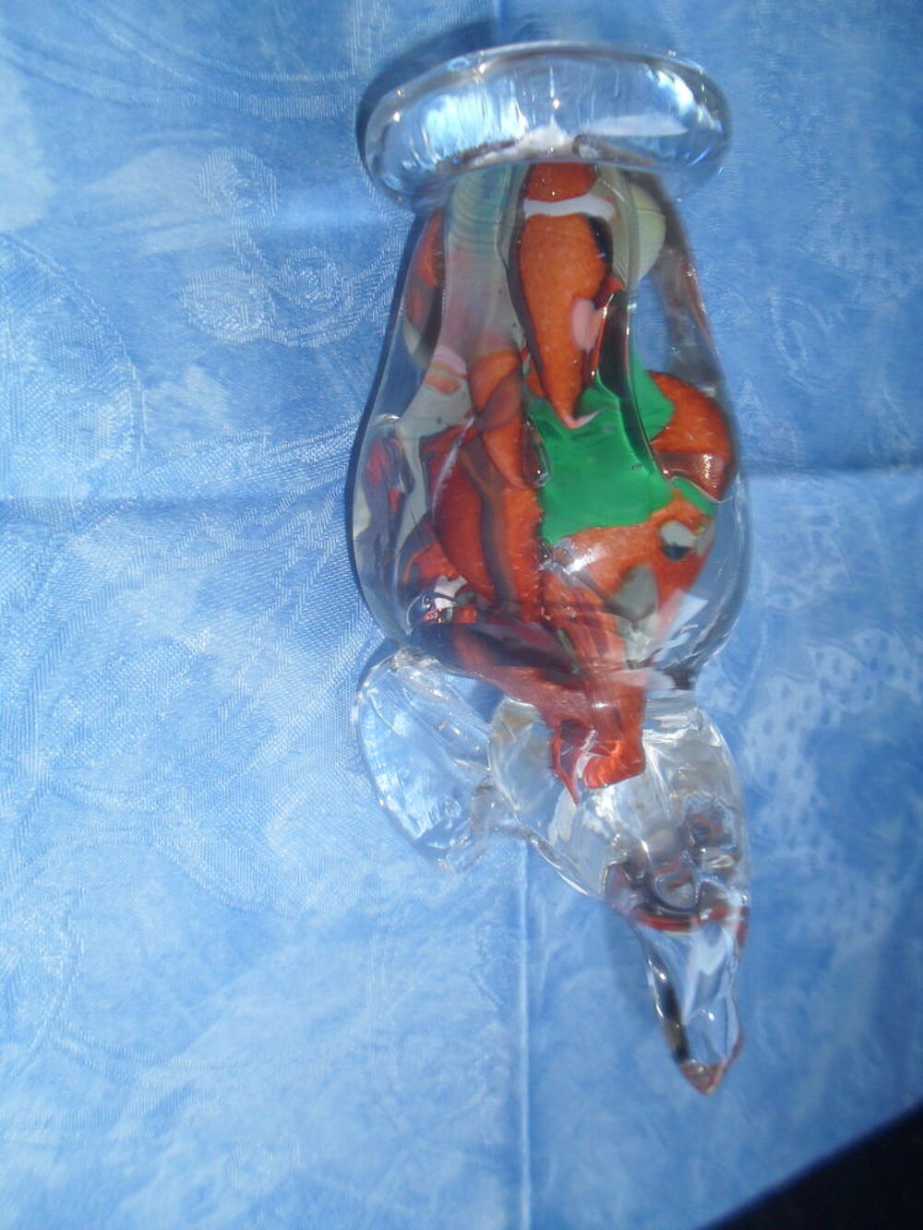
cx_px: 462
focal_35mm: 35
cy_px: 615
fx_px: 1244
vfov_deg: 52.6
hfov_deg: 40.7
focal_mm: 6.3
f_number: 3.2
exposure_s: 1/45
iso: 200
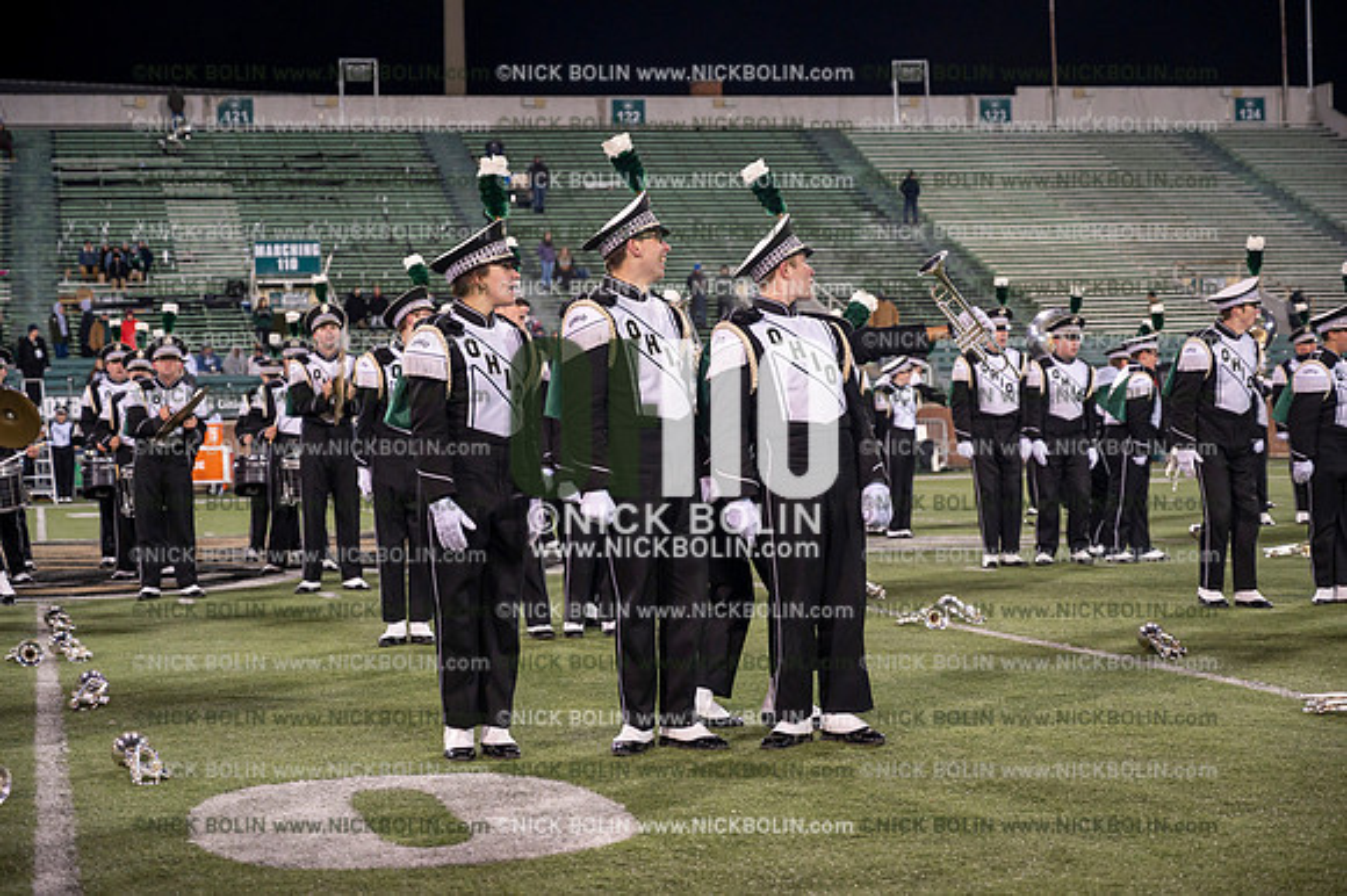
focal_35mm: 70
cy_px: 448
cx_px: 674
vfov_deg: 19.4
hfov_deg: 28.9
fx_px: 2618
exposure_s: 1/640
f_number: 4
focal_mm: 70
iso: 3200
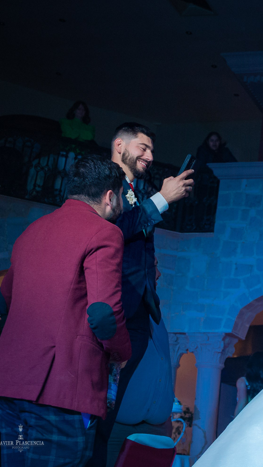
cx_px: 433
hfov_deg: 17.5
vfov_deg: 35.4
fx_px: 731
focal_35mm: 59
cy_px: 251
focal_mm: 28
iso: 1600
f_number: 4.5
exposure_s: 1/250
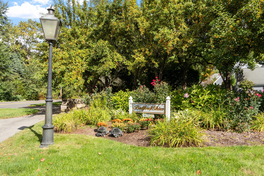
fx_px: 198
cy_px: 88
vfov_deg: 47.9
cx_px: 132
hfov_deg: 67.4
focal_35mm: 27
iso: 100
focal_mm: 18
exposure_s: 1/125
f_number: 8
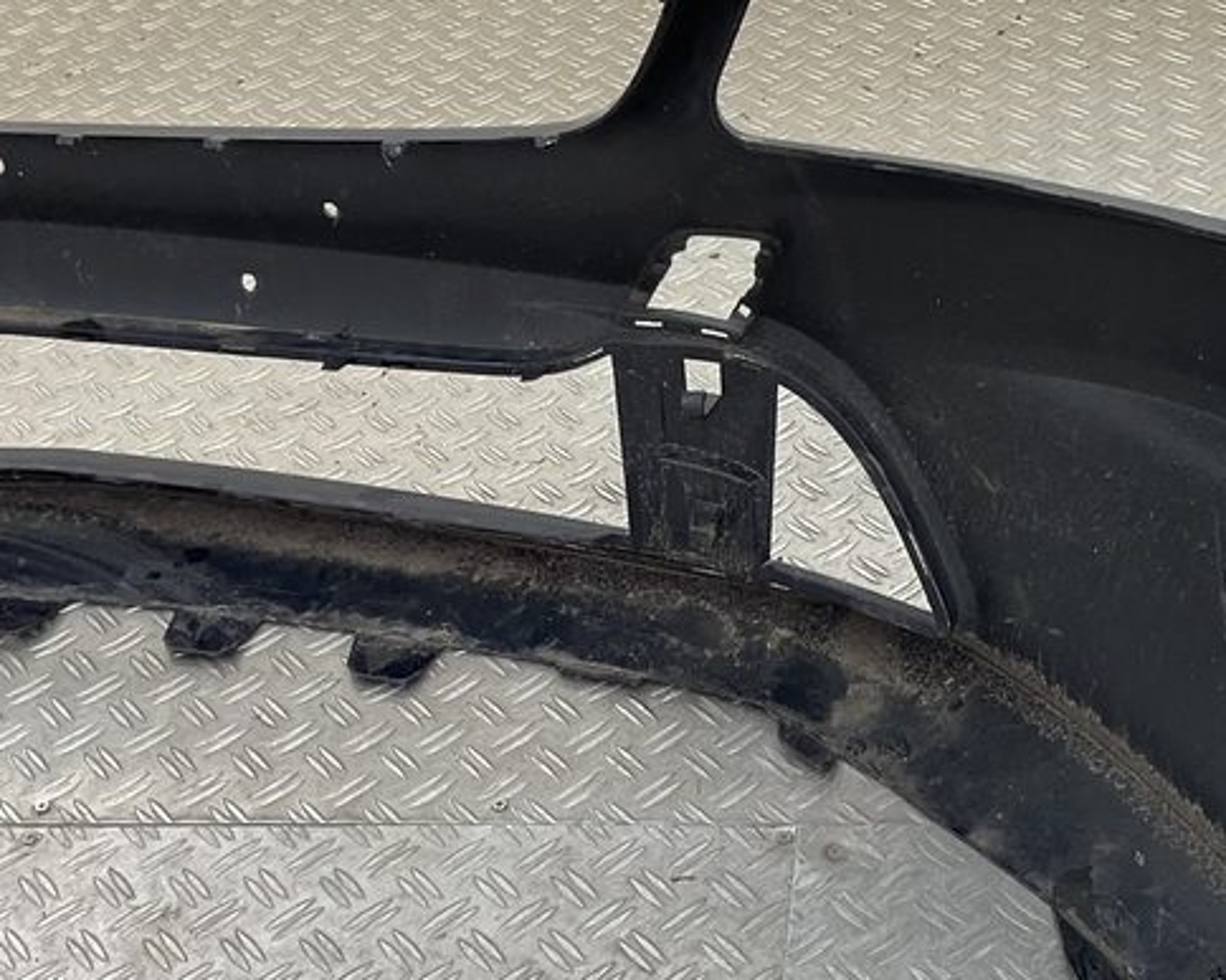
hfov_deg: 31.8
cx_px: 765
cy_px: 567
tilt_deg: -39.8
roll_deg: +5.1
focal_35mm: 59
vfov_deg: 25.8
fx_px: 2140
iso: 40
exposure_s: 1/100
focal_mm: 3
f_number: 1.8
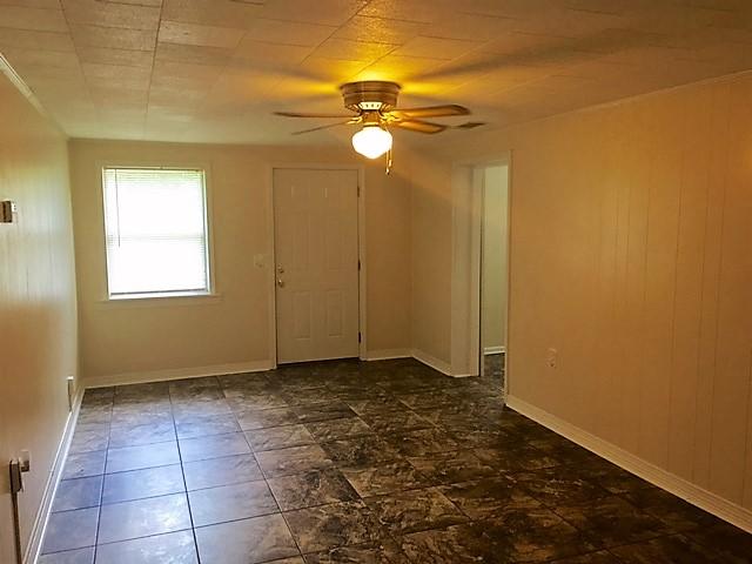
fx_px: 630
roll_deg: +0.2
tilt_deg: -4.9
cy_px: 282
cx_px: 376
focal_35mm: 29
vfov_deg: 48.2
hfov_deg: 61.7
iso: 40
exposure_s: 1/15
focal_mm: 4.15
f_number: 2.2
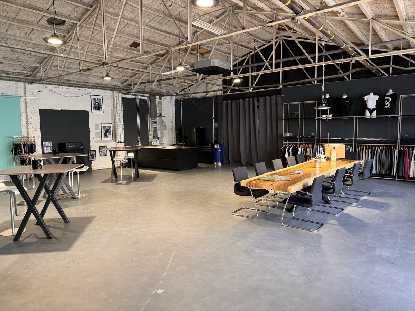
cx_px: 208
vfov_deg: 56.8
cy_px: 156
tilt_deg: -4.9
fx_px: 288
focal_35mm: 24
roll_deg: +0.8
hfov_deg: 71.6
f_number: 1.78
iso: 200
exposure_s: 1/85
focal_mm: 6.76
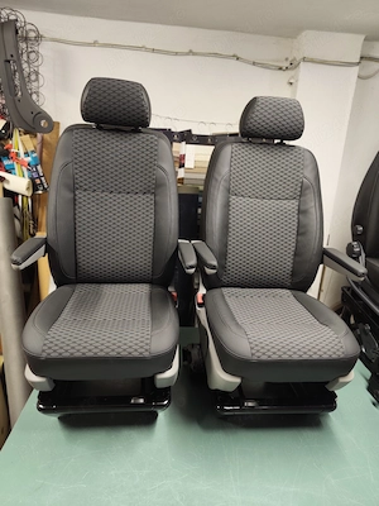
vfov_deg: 73.9
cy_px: 253
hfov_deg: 58.9
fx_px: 336
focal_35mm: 23
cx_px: 190
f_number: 1.7
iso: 500
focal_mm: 6.07
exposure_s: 1/50
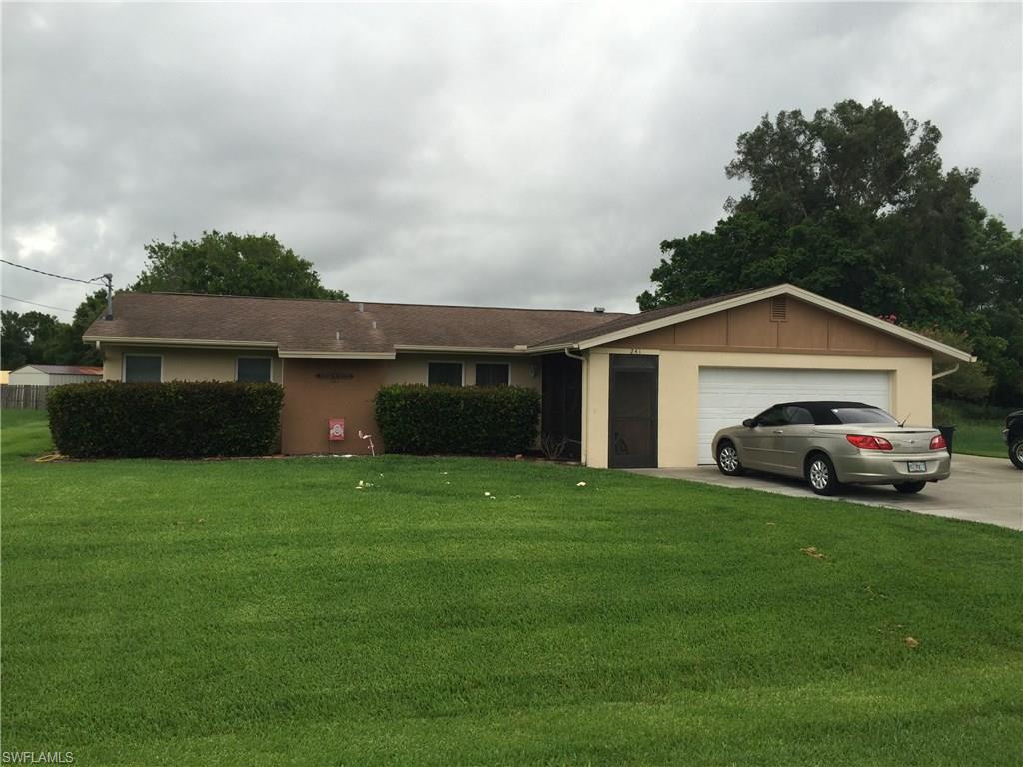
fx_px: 857
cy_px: 384
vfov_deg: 48.2
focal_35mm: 29
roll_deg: -1.4
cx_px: 512
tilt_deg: +1.5
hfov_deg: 61.7
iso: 32
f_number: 2.2
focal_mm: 4.15
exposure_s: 1/173
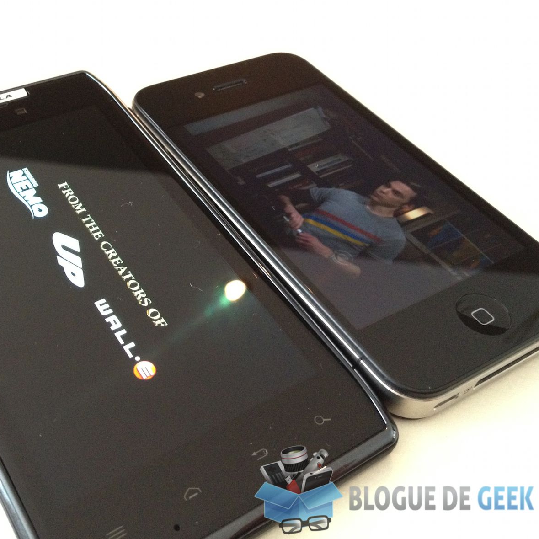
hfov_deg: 39.6
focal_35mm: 42
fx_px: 740
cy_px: 268
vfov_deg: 40.0
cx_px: 187
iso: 400
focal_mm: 4.28
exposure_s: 1/15
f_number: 2.4
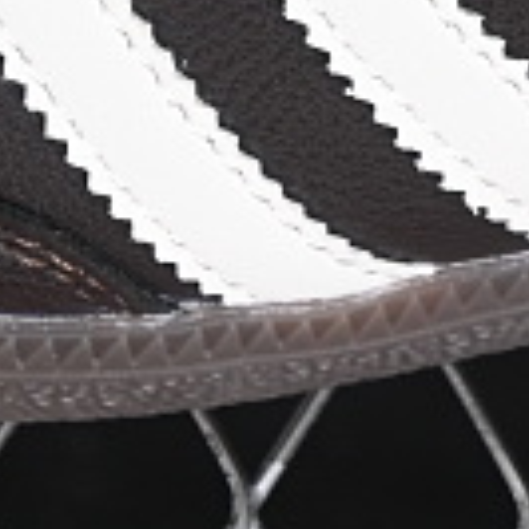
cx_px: 473
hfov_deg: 3.4
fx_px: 8921
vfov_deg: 3.4
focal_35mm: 516
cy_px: -696
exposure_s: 1/60
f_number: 6.3
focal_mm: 50
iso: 160
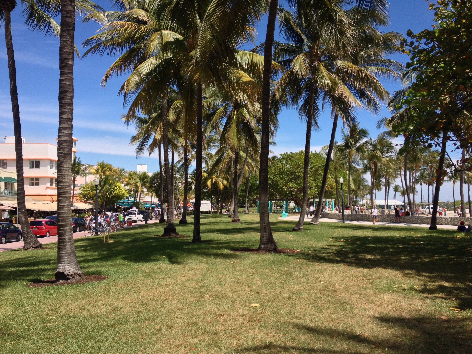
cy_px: 177
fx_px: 477
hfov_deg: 52.6
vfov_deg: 40.7
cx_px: 236
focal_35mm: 35
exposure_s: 1/1381
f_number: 2.4
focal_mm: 4.28
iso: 50
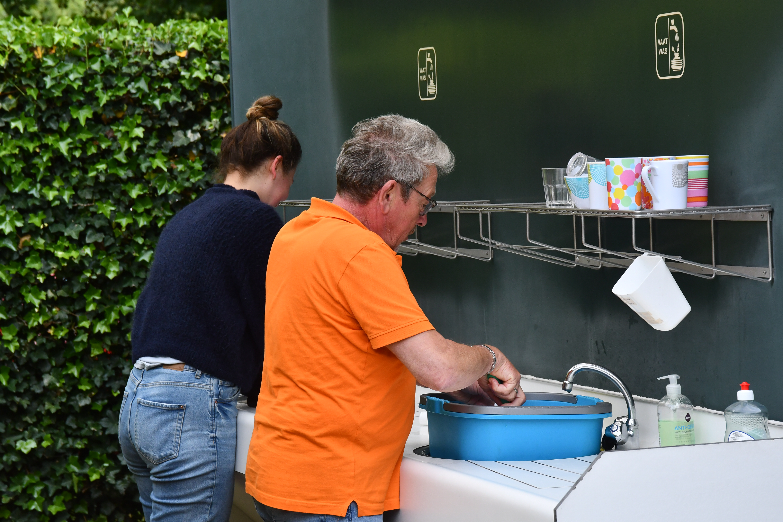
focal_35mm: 123
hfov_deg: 16.7
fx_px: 2675
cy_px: 261
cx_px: 392
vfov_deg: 11.1
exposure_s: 1/800
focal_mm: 82
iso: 720
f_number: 7.1
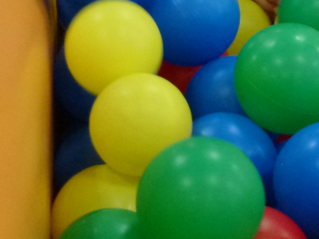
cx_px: 188
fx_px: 1355
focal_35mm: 147
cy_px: -55
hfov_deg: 13.4
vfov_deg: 9.9
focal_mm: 8.7
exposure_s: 1/80
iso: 400
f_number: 4.1
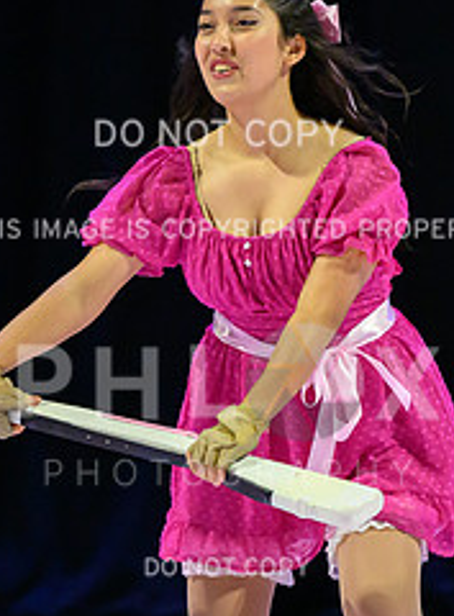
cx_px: 250
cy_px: 394
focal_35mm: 646
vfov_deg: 3.1
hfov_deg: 2.3
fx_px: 11420
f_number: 2.8
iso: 3200
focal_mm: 190
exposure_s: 1/1000
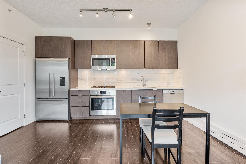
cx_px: 123
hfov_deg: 95.0
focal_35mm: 16
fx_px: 113
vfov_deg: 72.1
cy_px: 82
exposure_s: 1
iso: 100
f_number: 7.1
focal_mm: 11
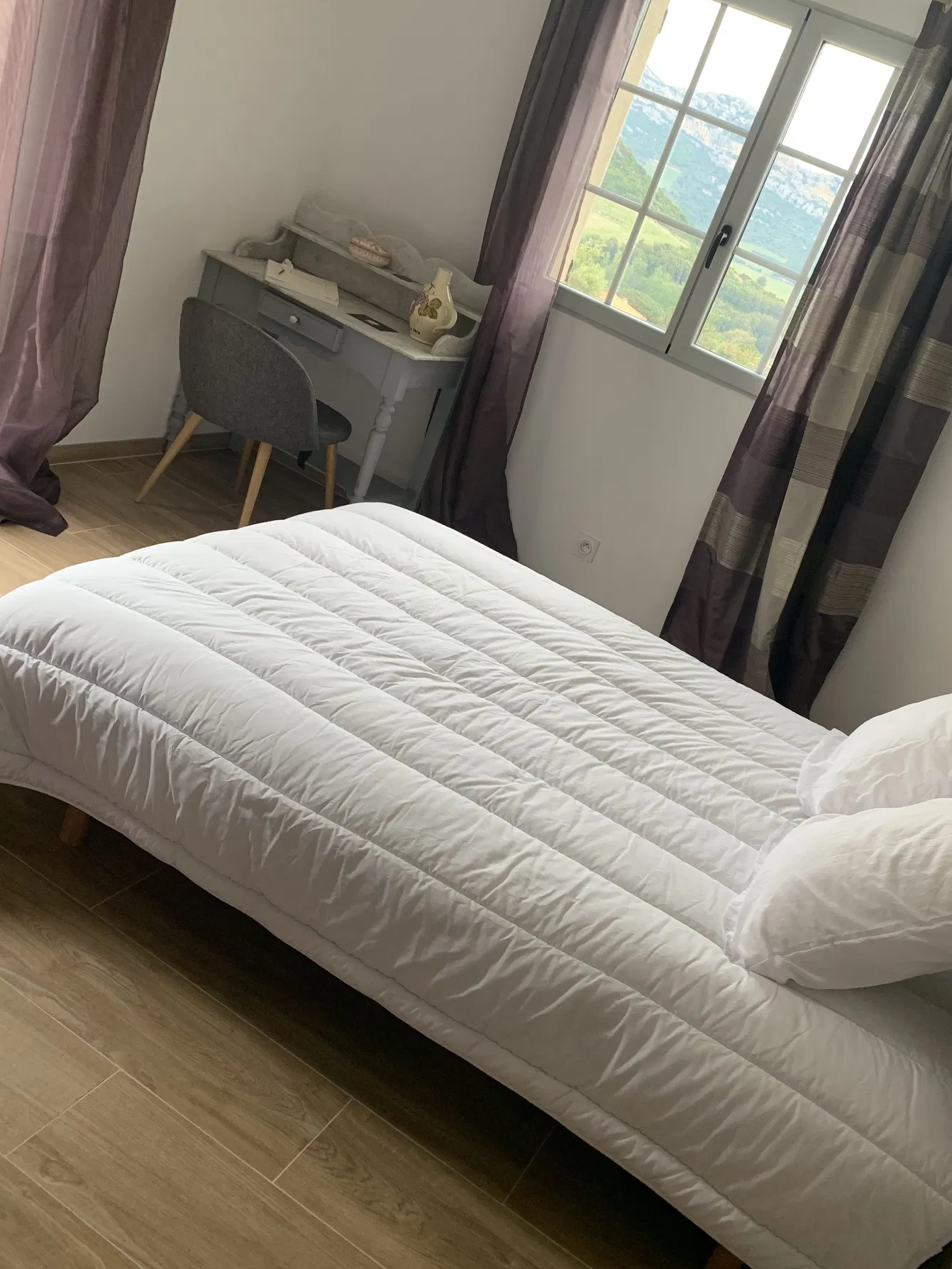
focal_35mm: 31
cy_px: 634
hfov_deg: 45.3
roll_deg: -22.7
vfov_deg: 58.3
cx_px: 558
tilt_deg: -21.5
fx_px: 1137
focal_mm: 4.25
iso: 100
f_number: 1.8
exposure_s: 1/93
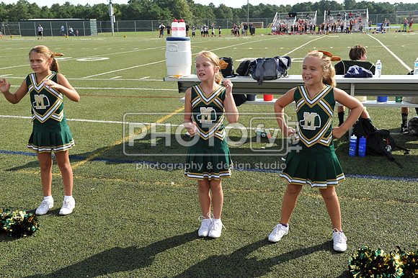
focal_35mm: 42
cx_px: 209
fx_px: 487
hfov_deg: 46.4
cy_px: 139
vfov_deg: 31.9
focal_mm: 42
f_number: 8
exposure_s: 1/200
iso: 200
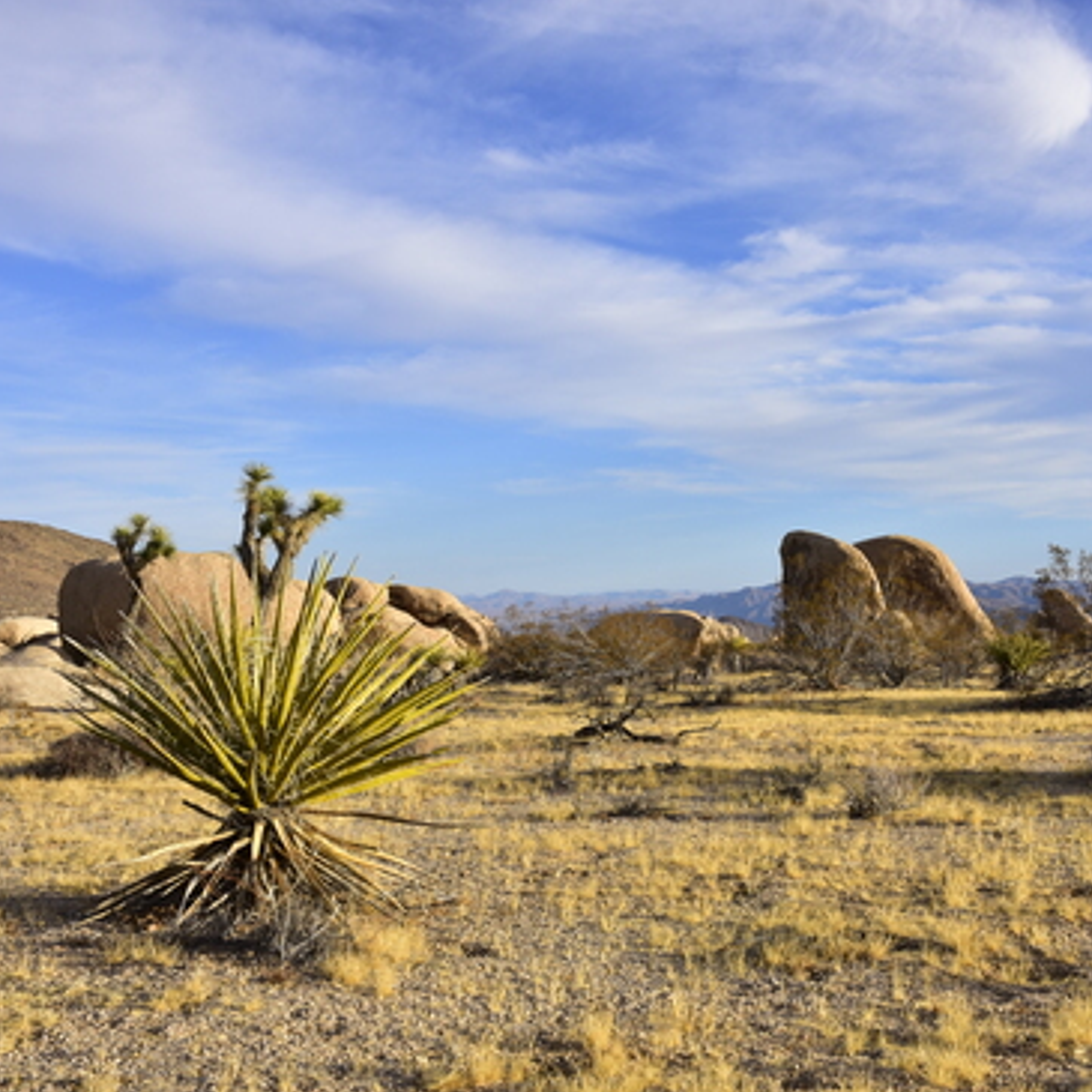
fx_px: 1535
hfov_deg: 38.7
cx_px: 733
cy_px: 549
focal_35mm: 43
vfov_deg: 39.2
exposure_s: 1/160
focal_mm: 22
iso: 100
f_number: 10
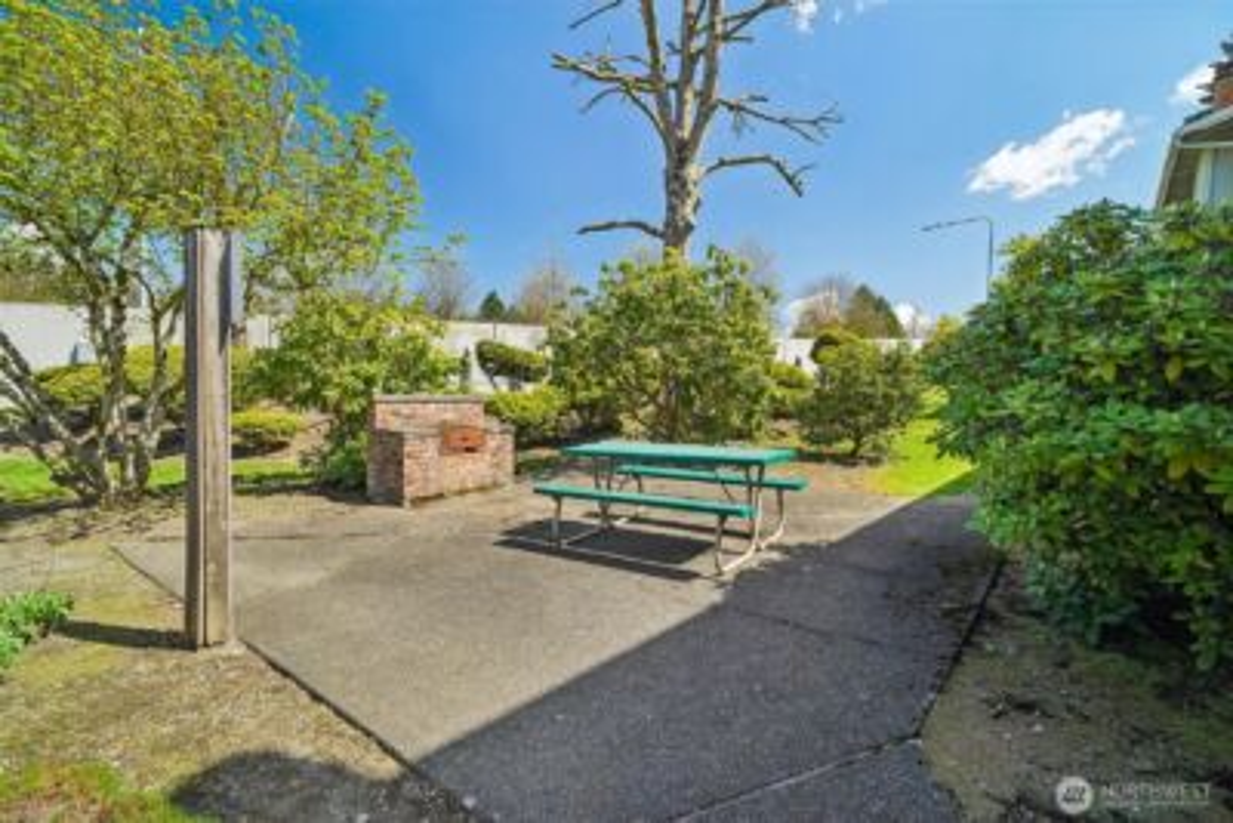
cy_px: 412
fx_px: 548
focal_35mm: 16
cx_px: 616
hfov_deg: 96.7
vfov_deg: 73.8
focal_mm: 16
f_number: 8
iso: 1600
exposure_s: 1/1000
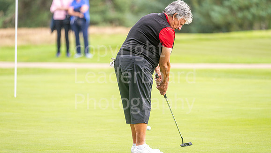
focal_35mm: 316
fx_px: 2271
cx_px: 136
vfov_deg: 3.8
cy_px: 80
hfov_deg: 6.8
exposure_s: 1/1000
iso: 400
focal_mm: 300
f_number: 4
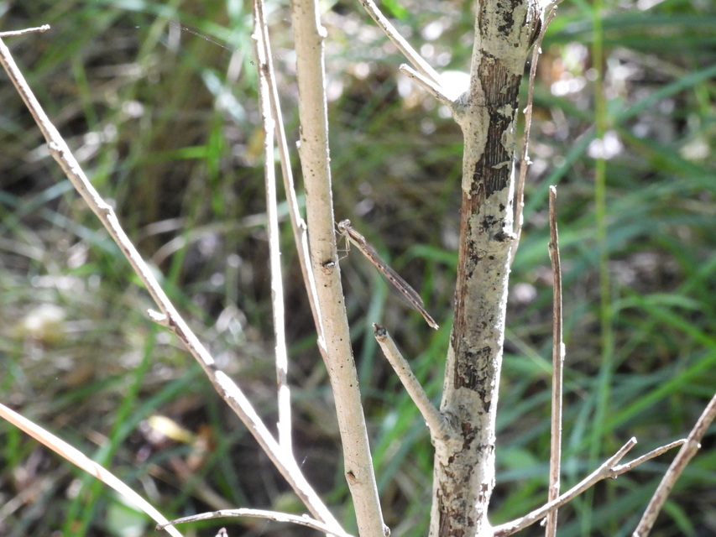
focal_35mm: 200
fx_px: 4137
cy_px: 268
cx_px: 358
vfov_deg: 7.4
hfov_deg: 9.9
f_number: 5.6
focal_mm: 35.7
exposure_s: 1/100
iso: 800
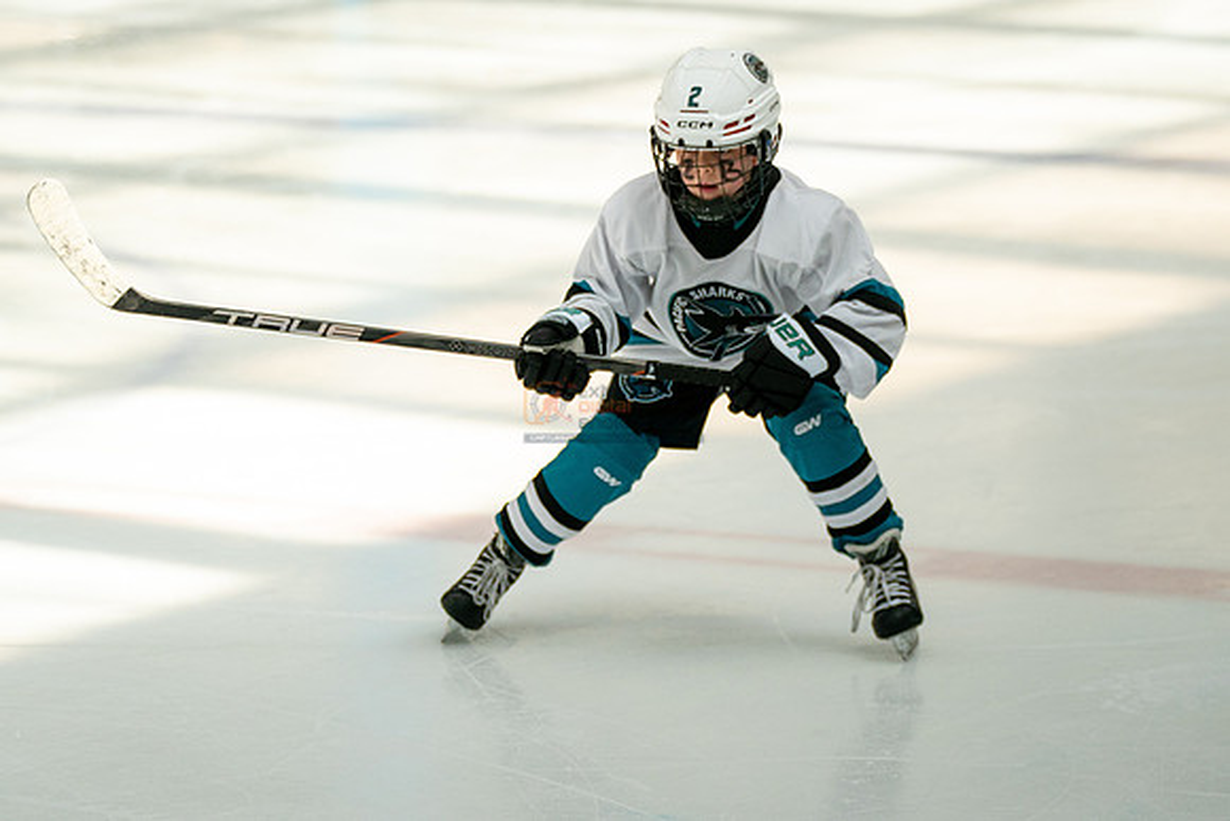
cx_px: 615
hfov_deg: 9.0
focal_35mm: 228
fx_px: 7802
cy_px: 224
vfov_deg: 6.0
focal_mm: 157
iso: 1600
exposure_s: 1/5000
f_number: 3.2
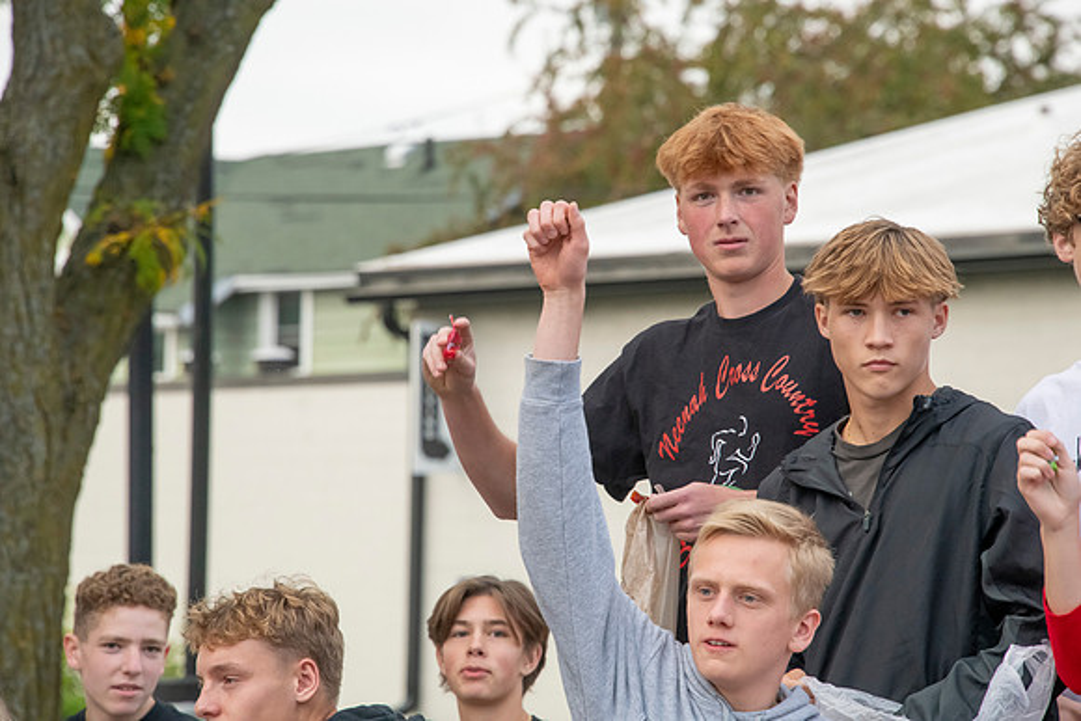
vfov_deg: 4.6
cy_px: 360
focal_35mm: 300
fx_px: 9010
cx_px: 540
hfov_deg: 6.9
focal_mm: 300
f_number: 11
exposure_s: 1/500
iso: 3200
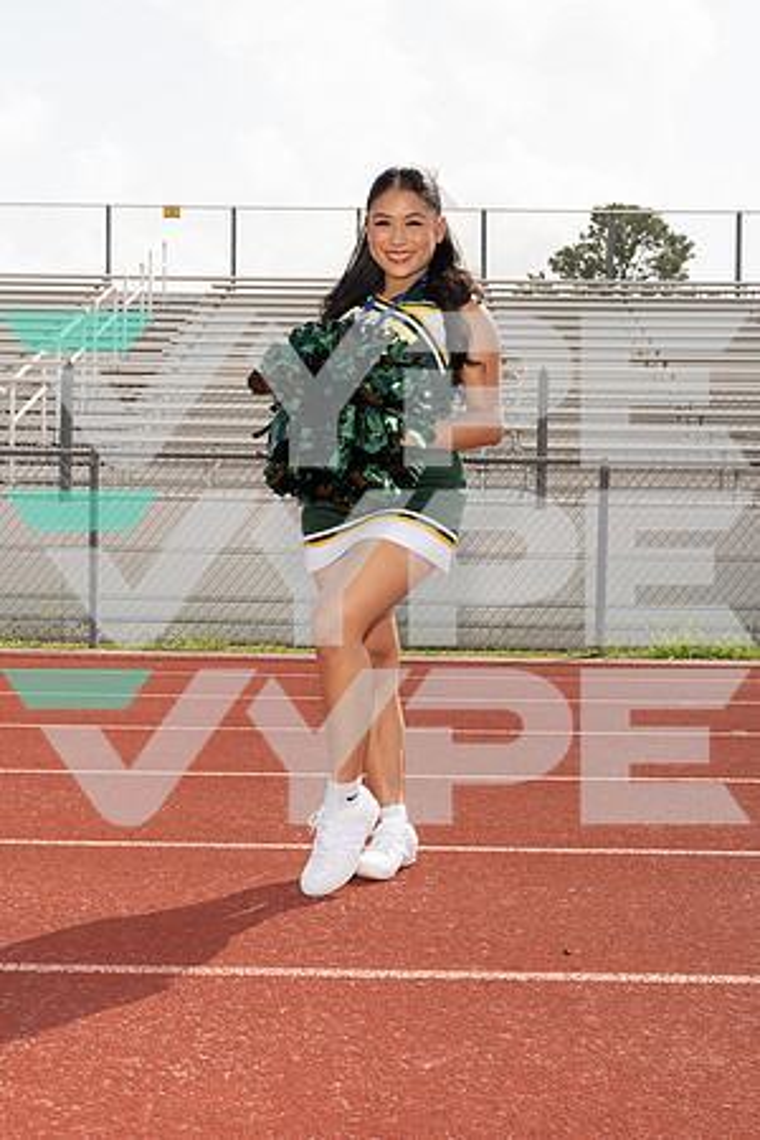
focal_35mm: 50
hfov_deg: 27.0
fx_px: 1583
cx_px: 380
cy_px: 570
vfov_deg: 39.6
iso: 200
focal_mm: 50
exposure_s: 1/250
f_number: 11
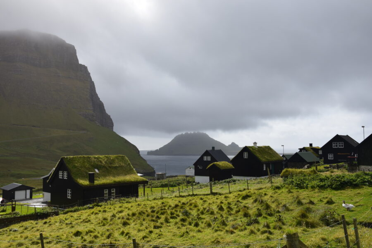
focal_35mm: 36
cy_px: 124
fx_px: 372
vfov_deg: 36.9
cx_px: 186
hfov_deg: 53.1
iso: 200
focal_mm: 24
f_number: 10
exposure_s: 1/400
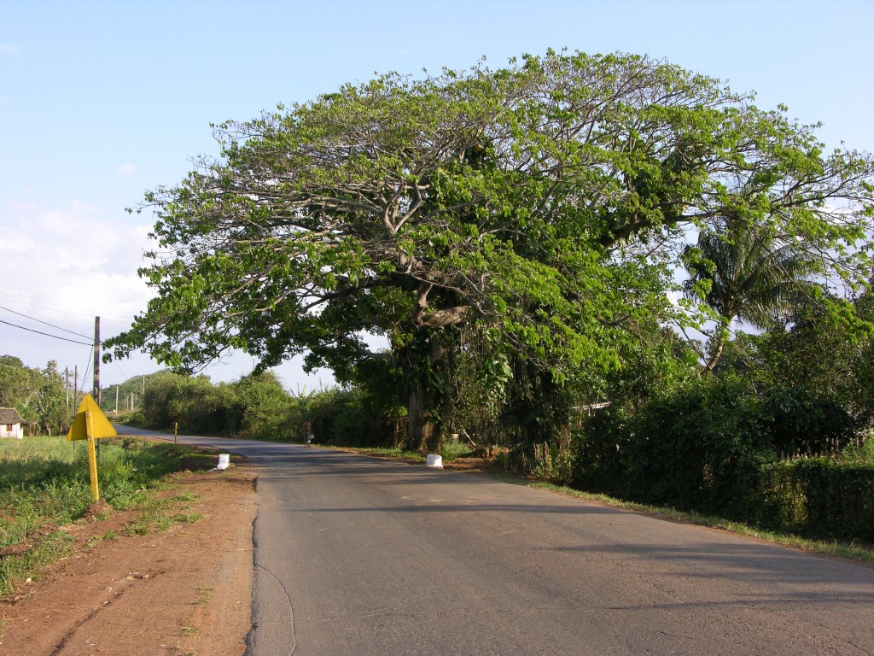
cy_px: 328
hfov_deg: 44.8
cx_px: 437
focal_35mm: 42
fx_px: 1060
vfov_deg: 34.3
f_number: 5.2
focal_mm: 10.7
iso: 50
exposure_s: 1/118
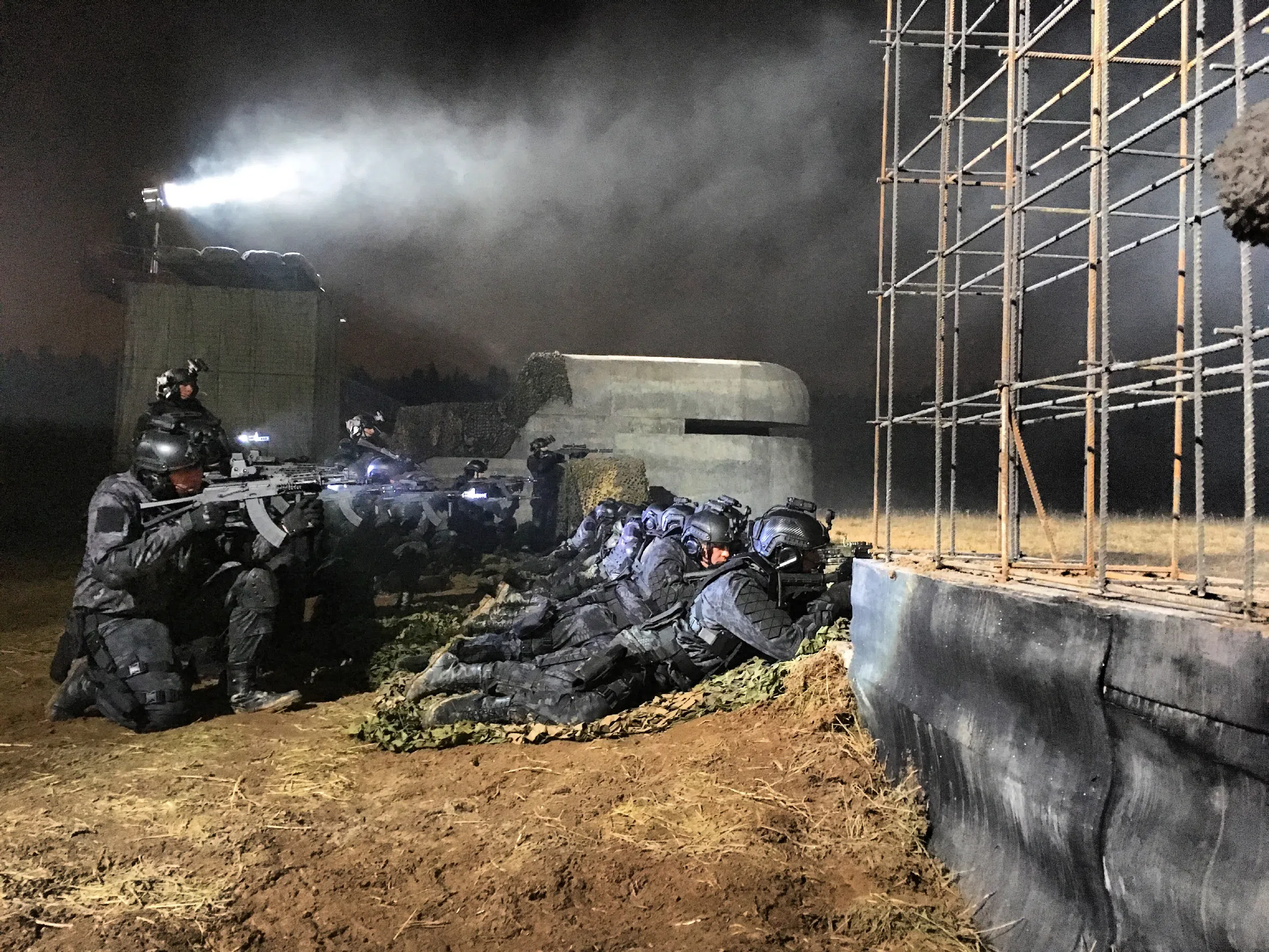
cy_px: 476
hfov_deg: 61.7
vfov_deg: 48.2
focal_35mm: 29
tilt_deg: -0.2
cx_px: 634
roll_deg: -0.2
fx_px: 1063
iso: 640
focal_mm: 4.15
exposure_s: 1/17
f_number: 2.2
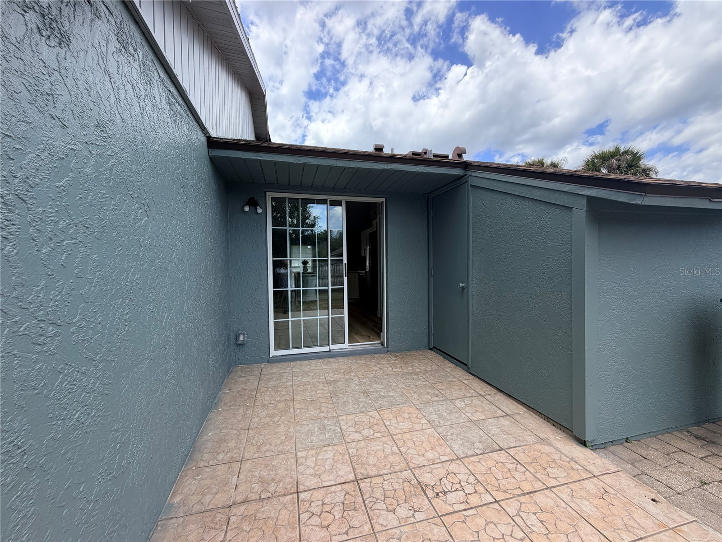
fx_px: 292
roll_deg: +1.7
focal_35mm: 14
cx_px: 361
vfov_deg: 85.7
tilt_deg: -1.6
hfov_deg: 102.1
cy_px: 271
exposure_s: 1/770
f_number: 2.2
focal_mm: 2.22
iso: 32
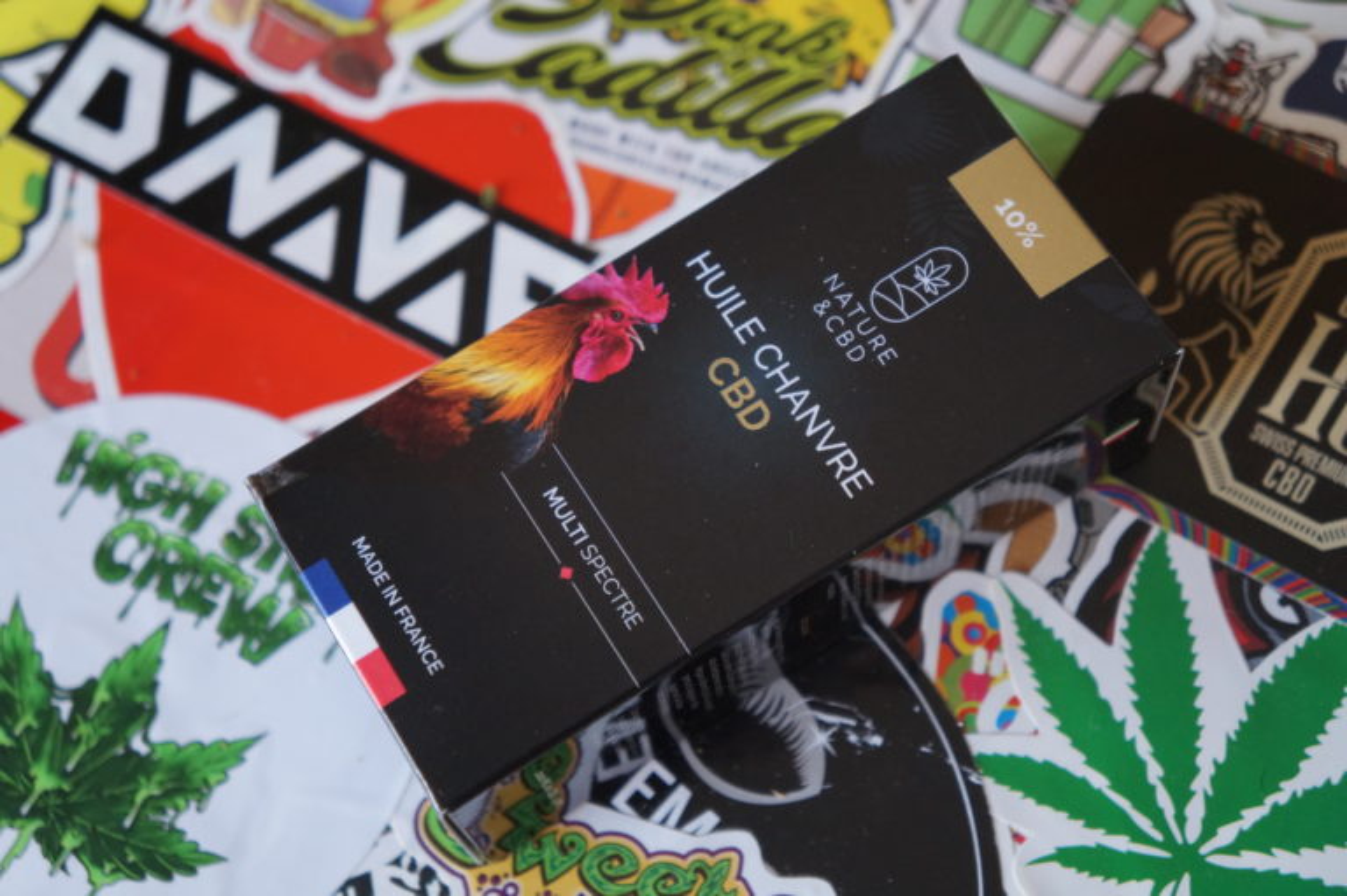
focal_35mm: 58
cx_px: 674
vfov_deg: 23.2
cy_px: 448
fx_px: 2187
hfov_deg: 34.2
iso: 800
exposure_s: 1/160
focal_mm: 39
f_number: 4.5
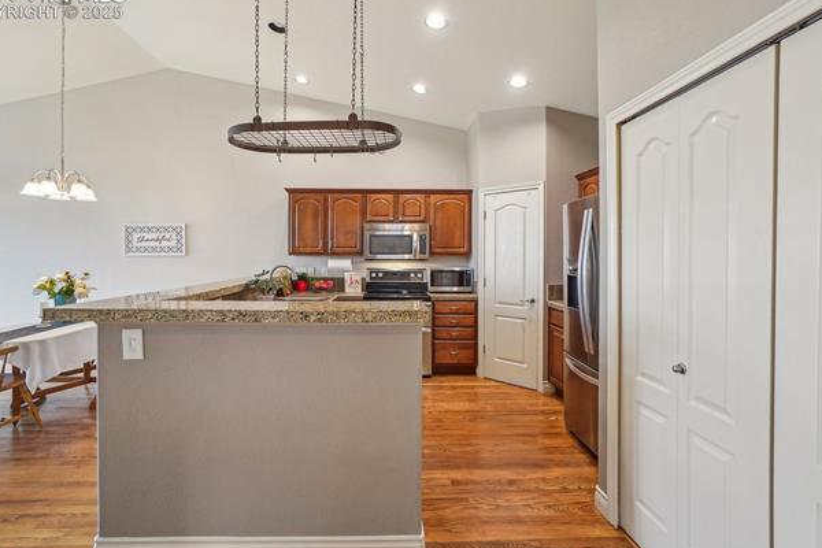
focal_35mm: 16
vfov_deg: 73.7
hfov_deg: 96.7
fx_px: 365
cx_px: 393
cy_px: 263
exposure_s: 1/6
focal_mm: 10
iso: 400
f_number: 8
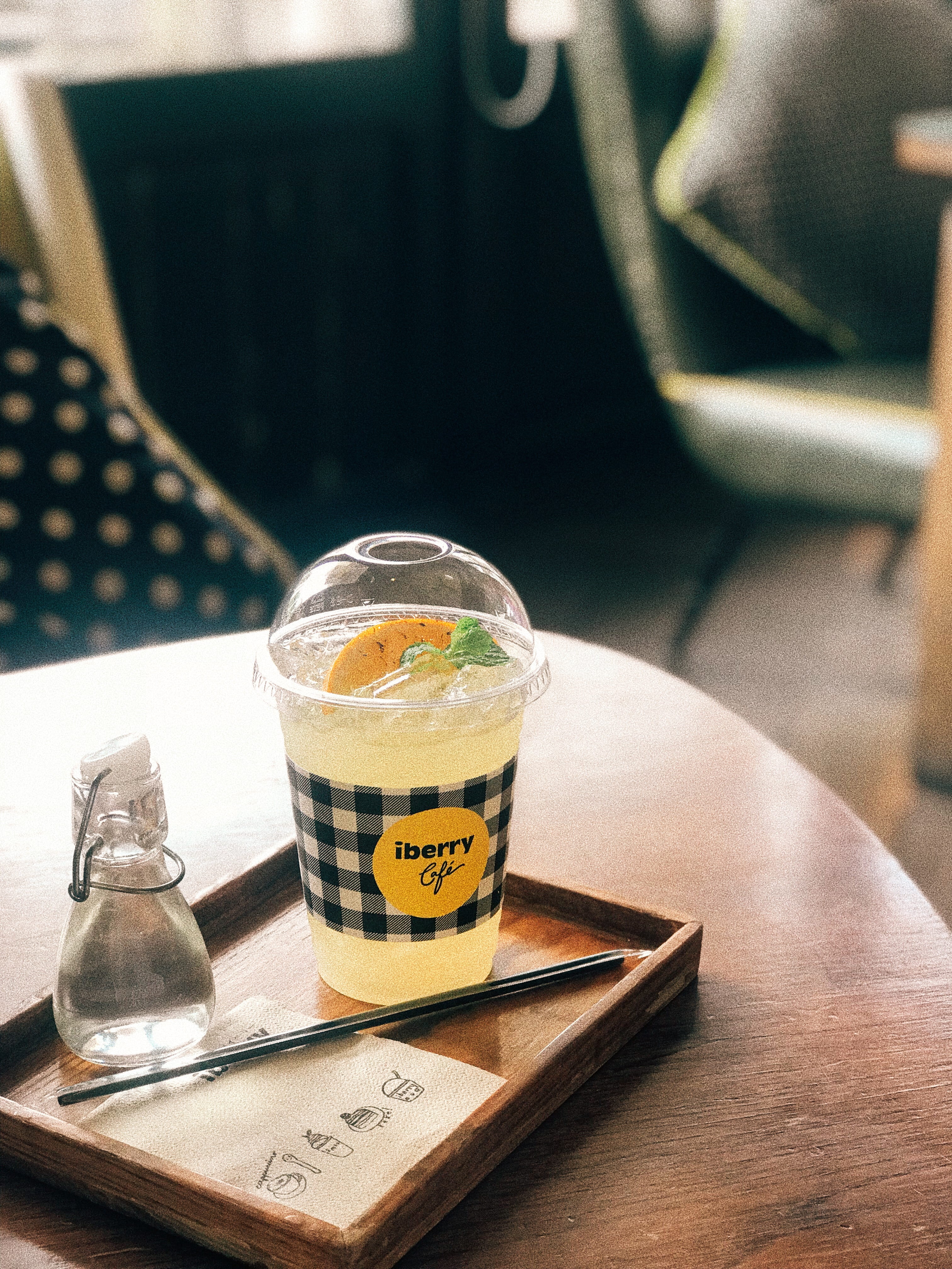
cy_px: 634
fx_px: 2090
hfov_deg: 25.7
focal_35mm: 57
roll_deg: +0.0
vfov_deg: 33.8
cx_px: 476
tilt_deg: -20.1
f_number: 2.8
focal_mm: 6.6
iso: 32
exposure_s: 1/50
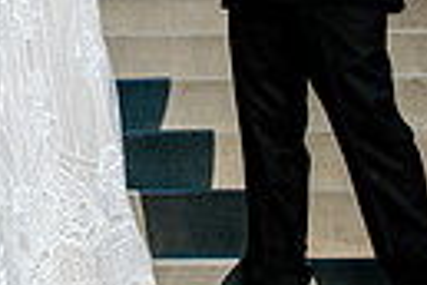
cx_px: 49
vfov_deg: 9.3
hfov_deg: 14.0
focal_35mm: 145
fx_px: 1720
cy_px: -97
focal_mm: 28
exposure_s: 1/640
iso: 160
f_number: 6.3
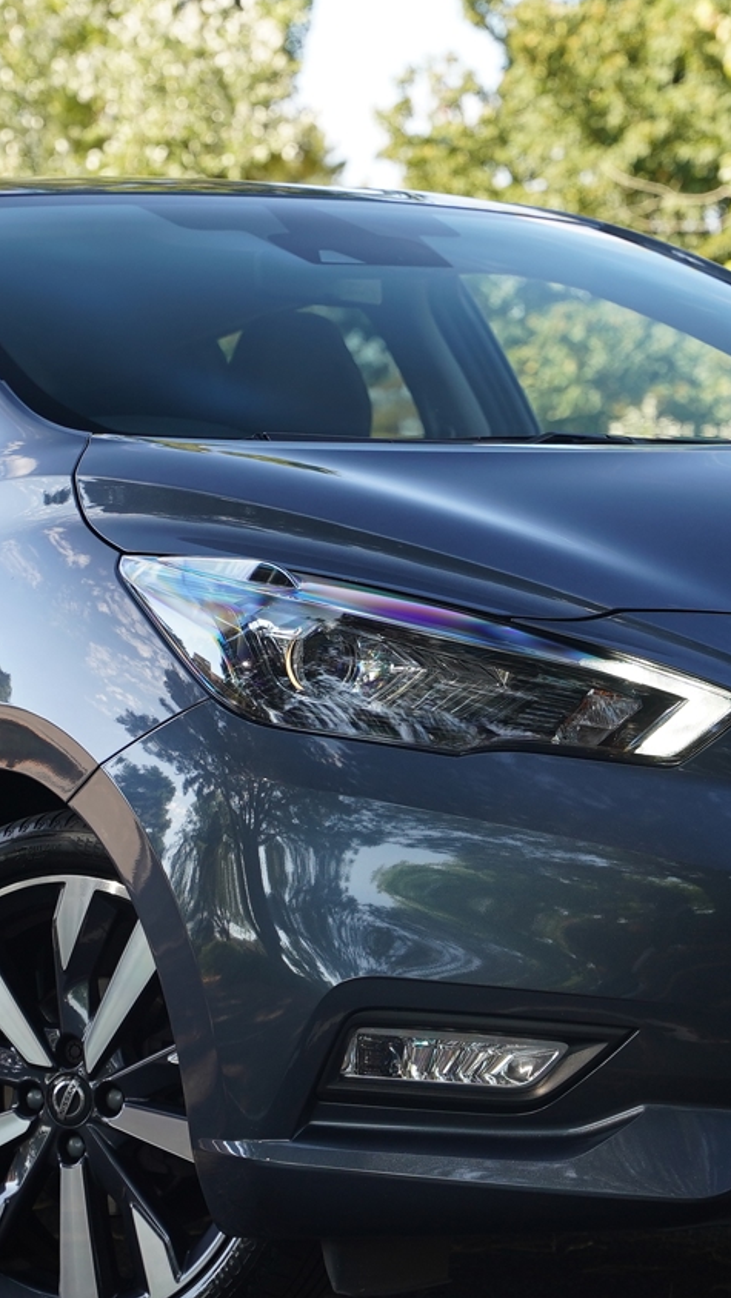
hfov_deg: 8.9
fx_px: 4677
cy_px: 684
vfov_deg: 15.8
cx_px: 369
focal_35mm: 136
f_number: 4
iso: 200
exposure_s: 1/160
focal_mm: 60.8
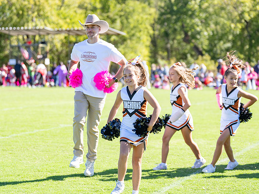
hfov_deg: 17.3
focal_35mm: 114
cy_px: 89
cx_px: 107
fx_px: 853
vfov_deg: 13.0
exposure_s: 1/1250
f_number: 2.8
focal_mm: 94
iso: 200
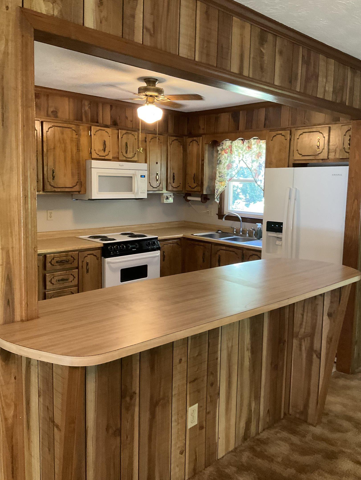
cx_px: 185
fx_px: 431
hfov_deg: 45.5
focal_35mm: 31
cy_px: 231
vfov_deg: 58.3
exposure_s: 1/40
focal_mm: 3
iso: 250
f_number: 1.8
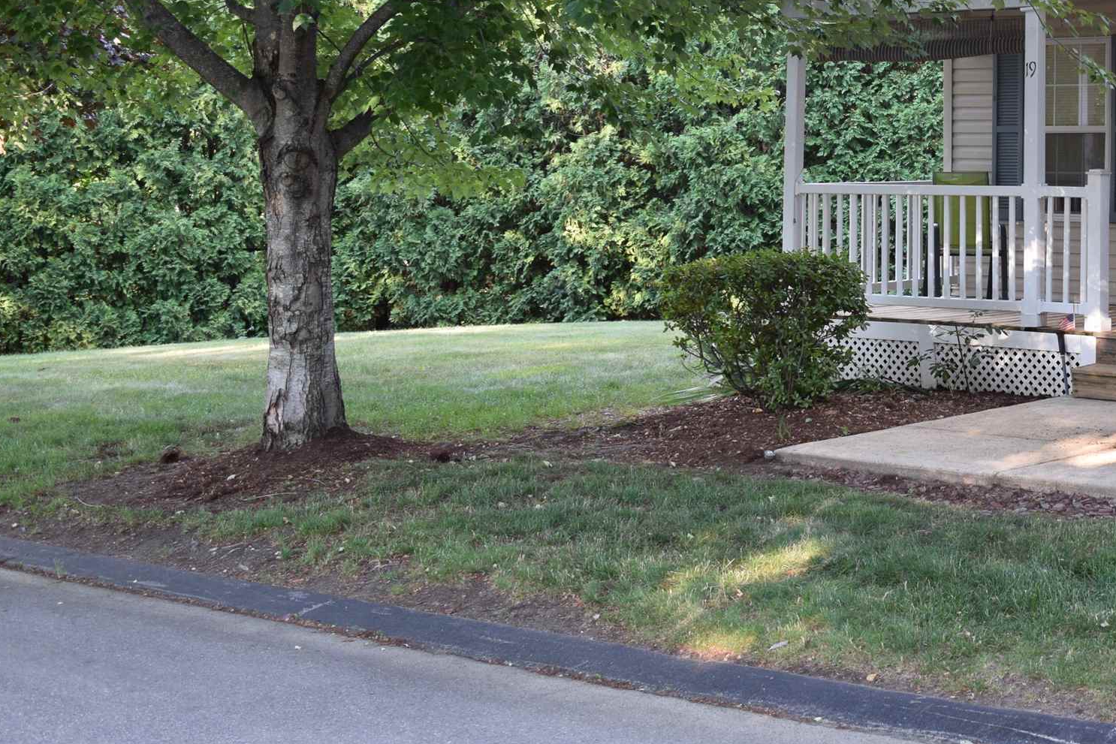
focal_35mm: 62
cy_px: 114
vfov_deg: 21.5
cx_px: 1040
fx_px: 1922
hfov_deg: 30.7
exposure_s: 1/80
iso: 400
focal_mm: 20
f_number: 4.5
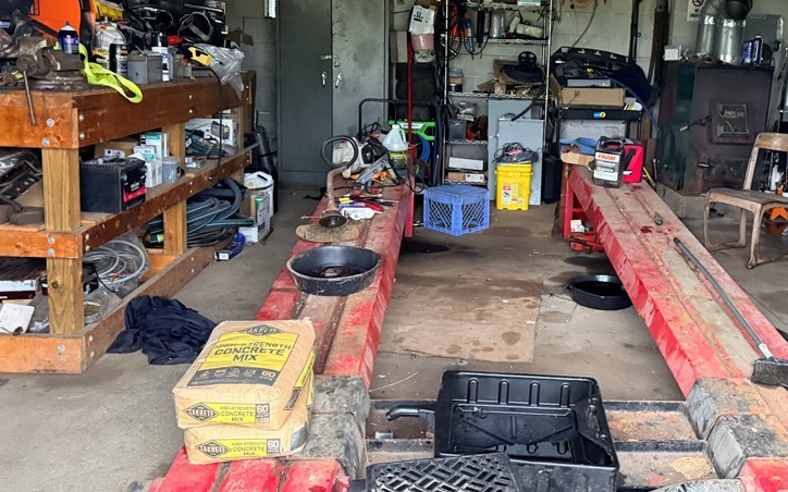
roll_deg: -2.7
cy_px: 217
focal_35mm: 36
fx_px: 773
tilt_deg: -10.4
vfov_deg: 35.3
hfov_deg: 53.2
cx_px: 509
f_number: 1.78
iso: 640
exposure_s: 1/60
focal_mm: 6.76
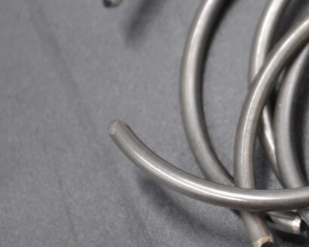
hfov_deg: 10.2
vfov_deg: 8.3
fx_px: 1695
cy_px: 111
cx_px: 416
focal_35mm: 185
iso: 400
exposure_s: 1/25
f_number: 5.3
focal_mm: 45
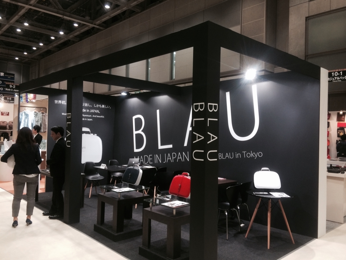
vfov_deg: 48.2
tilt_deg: +0.6
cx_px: 173
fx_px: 290
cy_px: 130
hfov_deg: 61.7
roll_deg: -0.7
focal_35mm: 29
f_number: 2.2
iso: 50
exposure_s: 1/30
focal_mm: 4.15
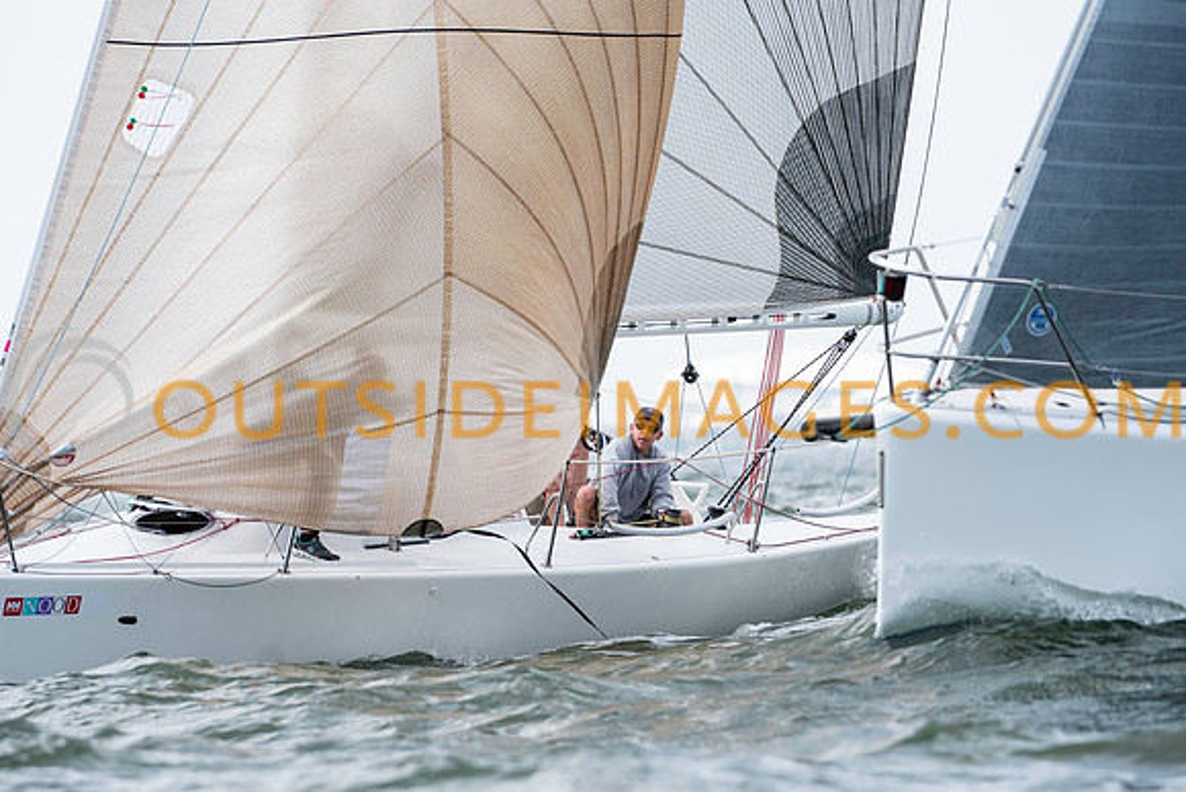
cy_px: 396
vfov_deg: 3.4
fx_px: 13345
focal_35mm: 405
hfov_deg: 5.1
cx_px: 593
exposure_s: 1/1250
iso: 400
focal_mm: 270
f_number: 5.6
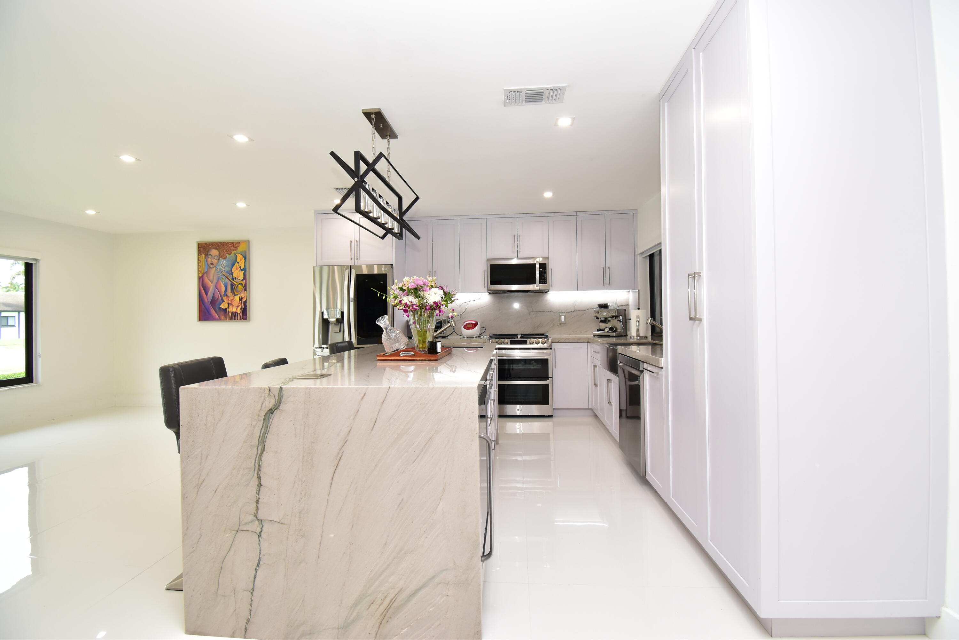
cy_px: 320
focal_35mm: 15
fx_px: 400
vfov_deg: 77.3
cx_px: 480
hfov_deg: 100.4
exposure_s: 1/50
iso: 500
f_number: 5.6
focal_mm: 10
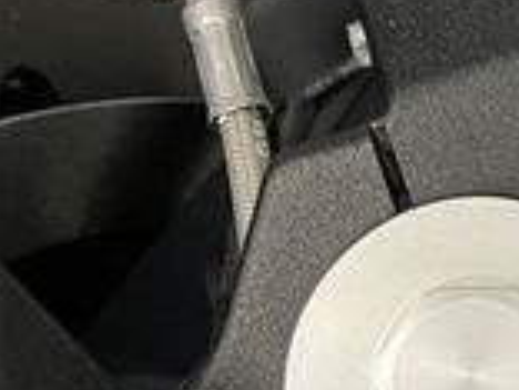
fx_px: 1604
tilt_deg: -59.3
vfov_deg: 13.3
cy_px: -127
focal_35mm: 107
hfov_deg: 15.6
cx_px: 952
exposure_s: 1/50
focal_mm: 5.1
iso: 125
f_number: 1.6
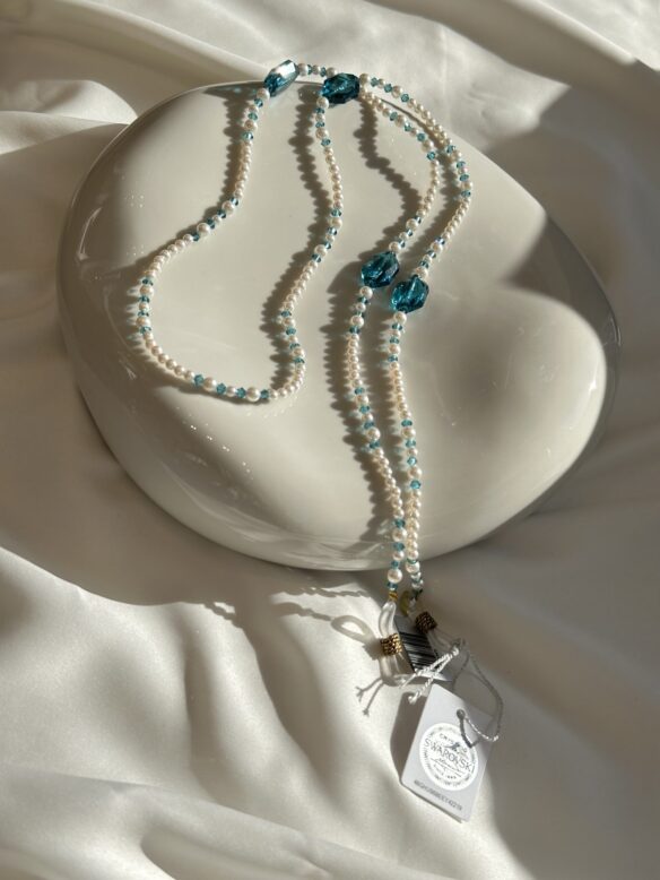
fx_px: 1220
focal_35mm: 48
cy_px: 440
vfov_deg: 39.6
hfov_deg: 30.3
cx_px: 330
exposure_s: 1/5882
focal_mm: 6.86
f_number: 1.78
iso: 64
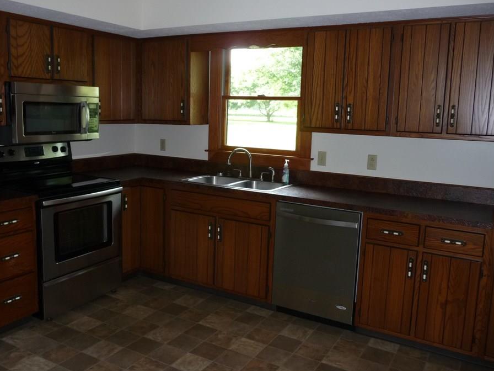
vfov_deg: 44.1
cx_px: 225
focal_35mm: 32
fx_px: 457
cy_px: 176
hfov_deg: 56.7
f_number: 3.3
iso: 160
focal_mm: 4.7
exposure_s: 1/30
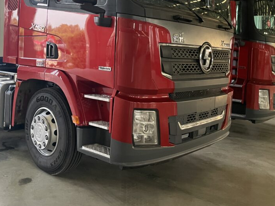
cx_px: 96
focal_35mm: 38
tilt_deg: +0.2
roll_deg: -3.2
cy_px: 58
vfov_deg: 37.0
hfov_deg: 48.3
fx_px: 302
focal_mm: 4.2
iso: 640
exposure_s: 1/40
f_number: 1.6
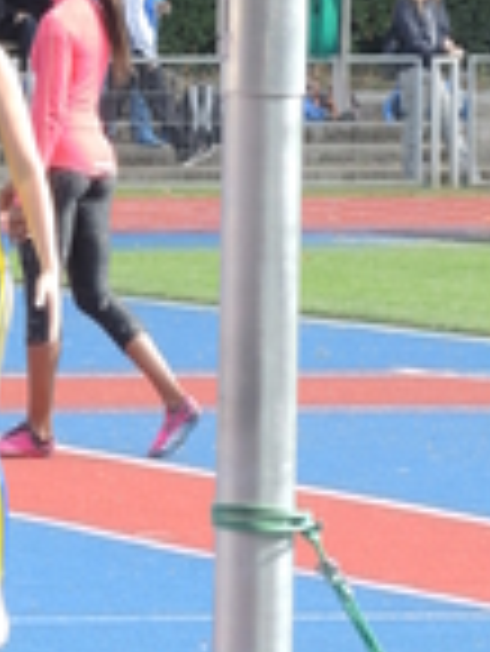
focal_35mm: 746
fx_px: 14059
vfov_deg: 2.7
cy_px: 135
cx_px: 70
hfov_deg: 2.0
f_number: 4
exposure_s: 1/250
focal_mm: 42.8
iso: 160
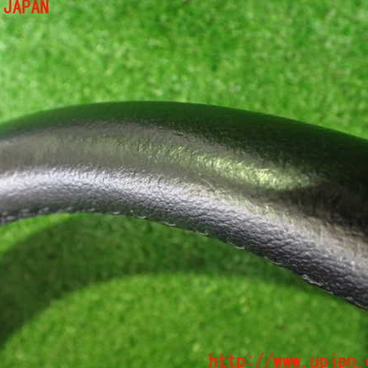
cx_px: 147
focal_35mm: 36
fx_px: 433
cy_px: 185
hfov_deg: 45.8
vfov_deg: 46.0
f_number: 2.3
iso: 1000
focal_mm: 5.4
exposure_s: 1/30
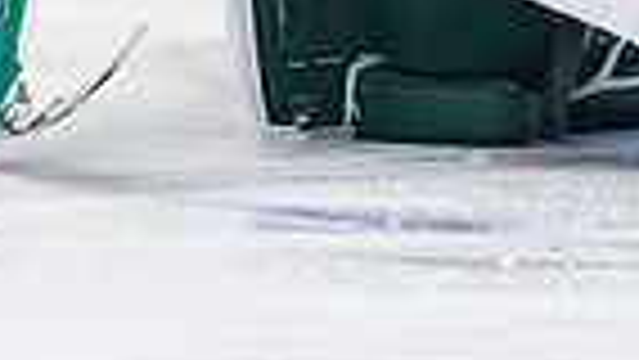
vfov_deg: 1.2
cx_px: 262
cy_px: -722
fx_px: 17459
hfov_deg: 2.1
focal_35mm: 1030
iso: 2500
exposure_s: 1/640
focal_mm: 145
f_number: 3.2
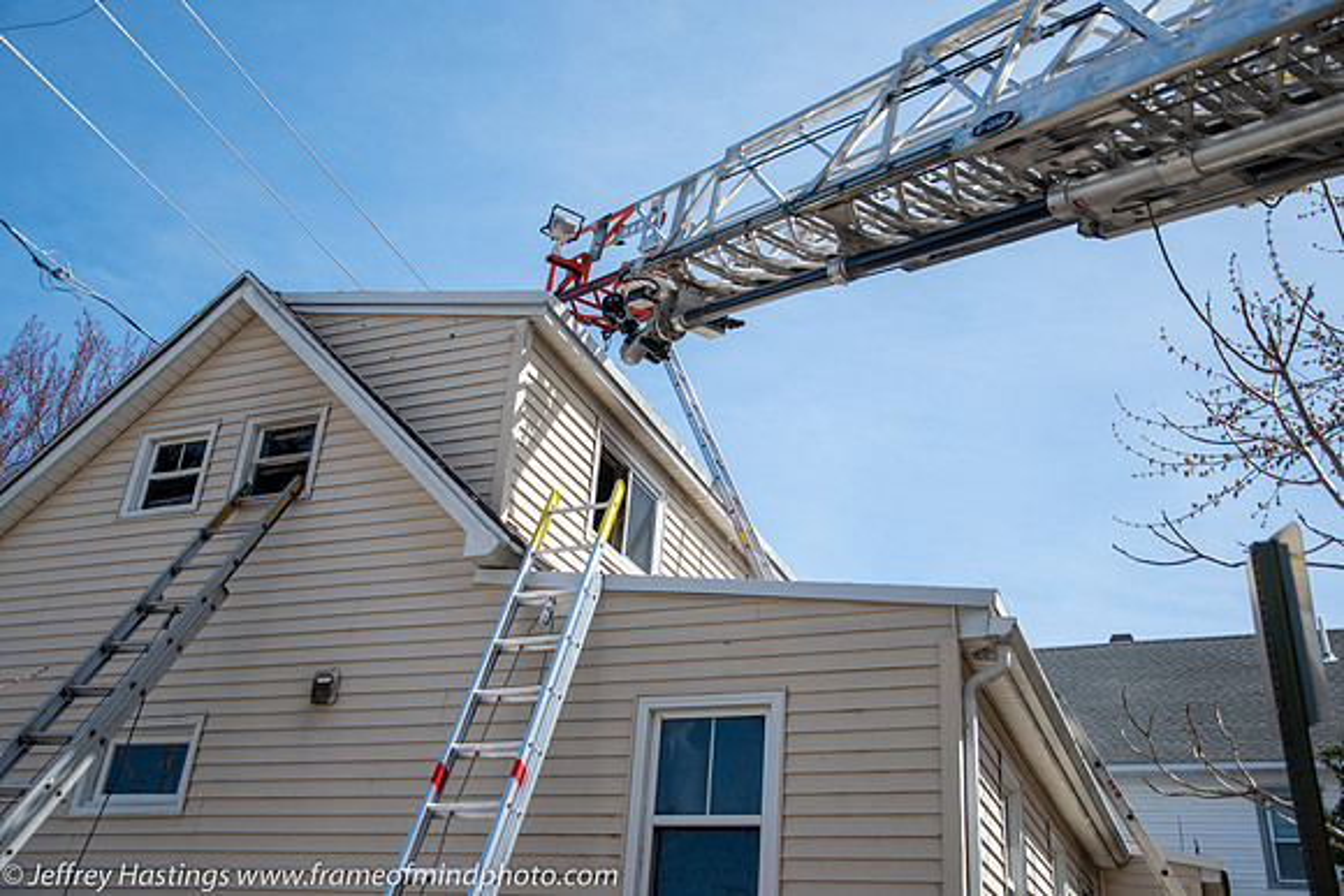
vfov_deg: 40.0
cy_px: 448
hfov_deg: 57.2
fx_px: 1232
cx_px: 672
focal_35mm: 33
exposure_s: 1/5000
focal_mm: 22
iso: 320
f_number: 3.2
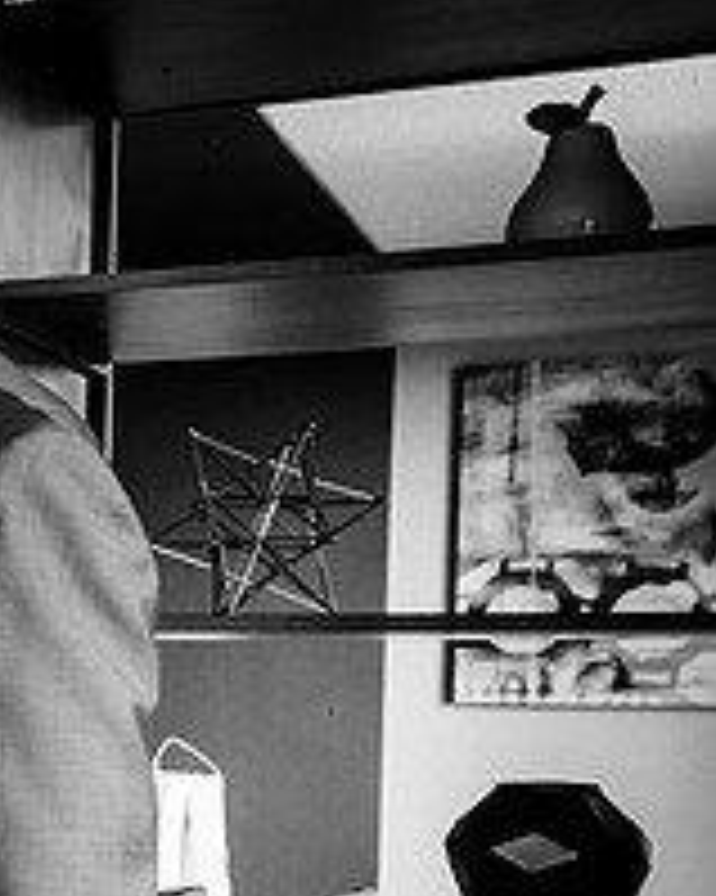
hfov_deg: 15.4
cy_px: 759
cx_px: -585
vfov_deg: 22.1
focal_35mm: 85
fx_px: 2253
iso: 1000
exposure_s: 1/160
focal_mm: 31
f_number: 4.5
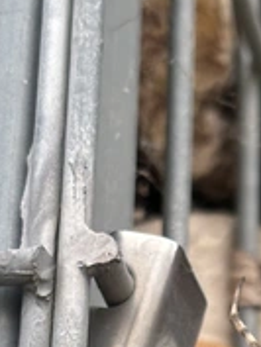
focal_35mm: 188
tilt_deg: +27.2
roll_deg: -0.4
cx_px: 371
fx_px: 1888
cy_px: 439
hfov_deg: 7.8
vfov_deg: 10.3
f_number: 1.6
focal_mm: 5.96
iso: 32
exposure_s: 1/394
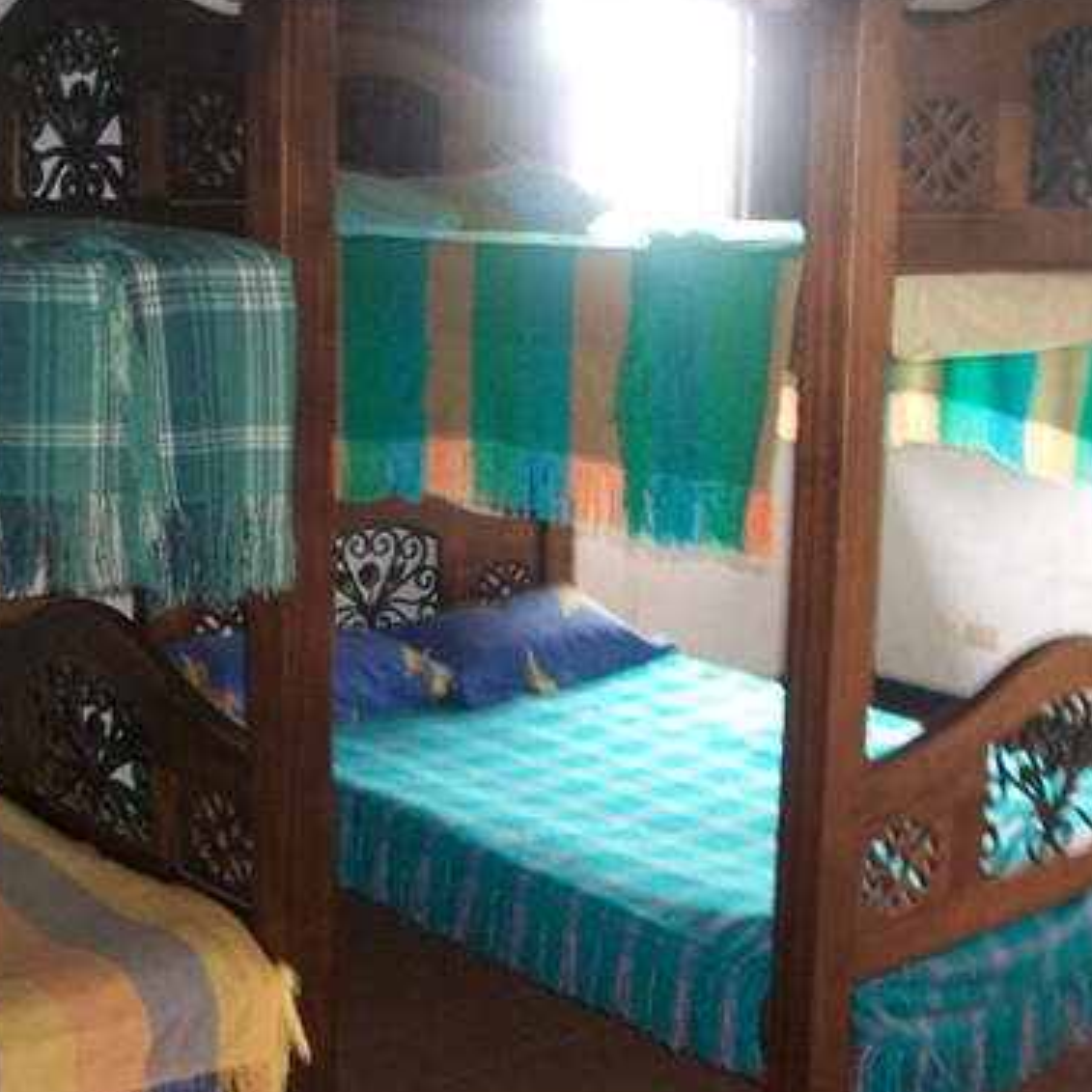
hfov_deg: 35.2
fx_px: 1713
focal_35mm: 48
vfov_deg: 35.3
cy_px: 629
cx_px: 420
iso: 200
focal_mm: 5.7
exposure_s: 1/60
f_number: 2.9
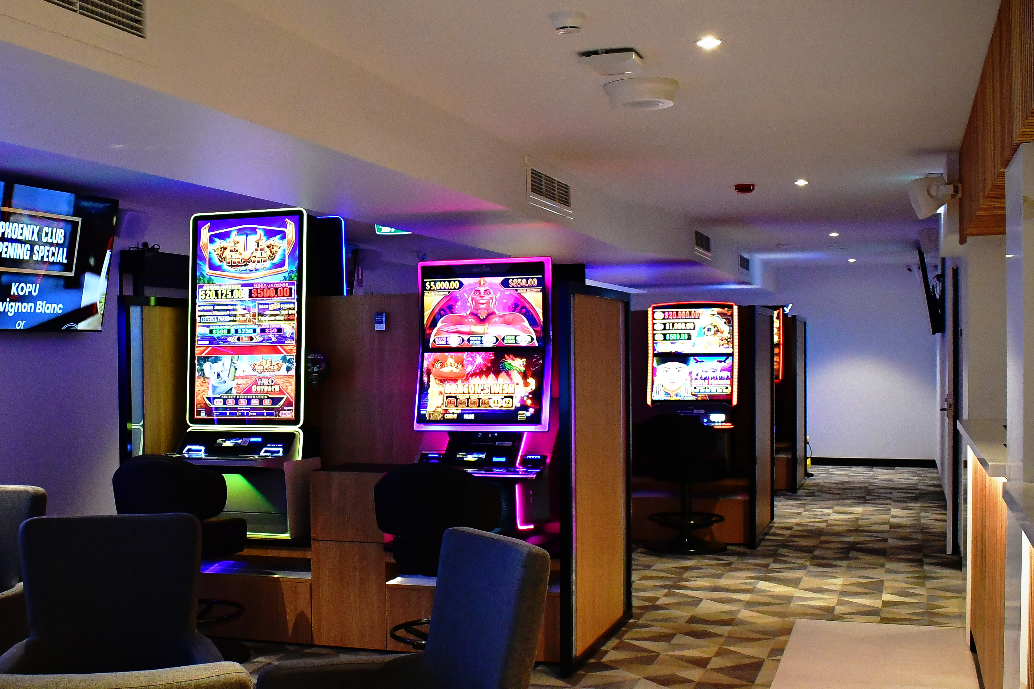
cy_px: 406
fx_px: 1264
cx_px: 386
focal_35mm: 44
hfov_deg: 44.1
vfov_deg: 30.4
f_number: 7.1
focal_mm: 18
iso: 3200
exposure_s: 1/40
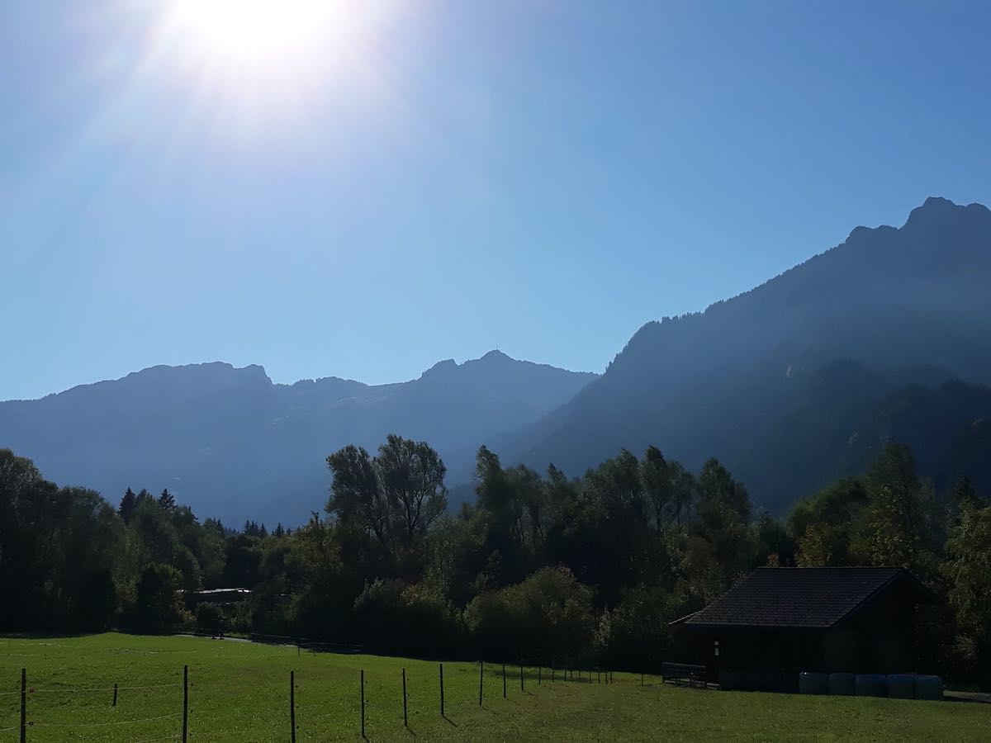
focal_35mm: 27
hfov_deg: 65.3
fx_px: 773
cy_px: 372
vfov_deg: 51.4
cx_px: 496
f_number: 1.7
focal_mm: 3.71
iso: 40
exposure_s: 1/4545
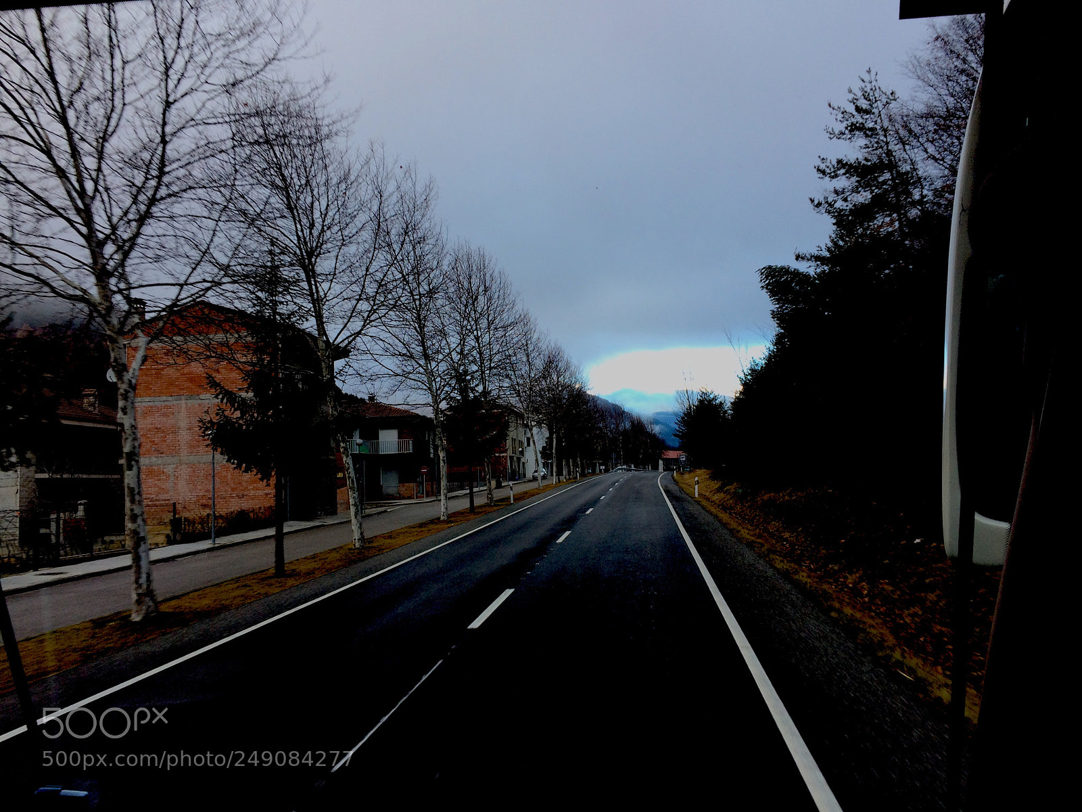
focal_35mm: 29
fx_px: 906
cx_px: 541
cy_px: 406
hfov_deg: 61.7
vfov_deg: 48.2
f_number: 2.2
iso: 32
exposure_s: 1/106
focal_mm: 4.15
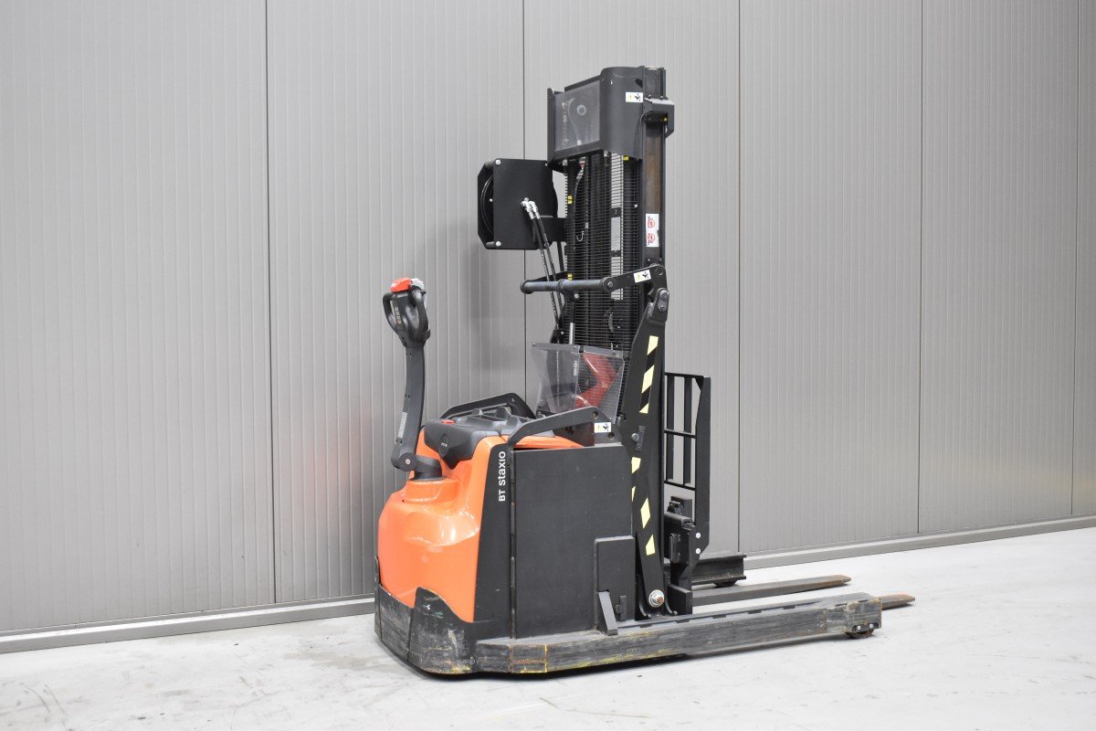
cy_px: 366
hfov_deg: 46.4
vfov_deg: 31.9
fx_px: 1279
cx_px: 548
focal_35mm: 42
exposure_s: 1/25
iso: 1600
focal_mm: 28
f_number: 5
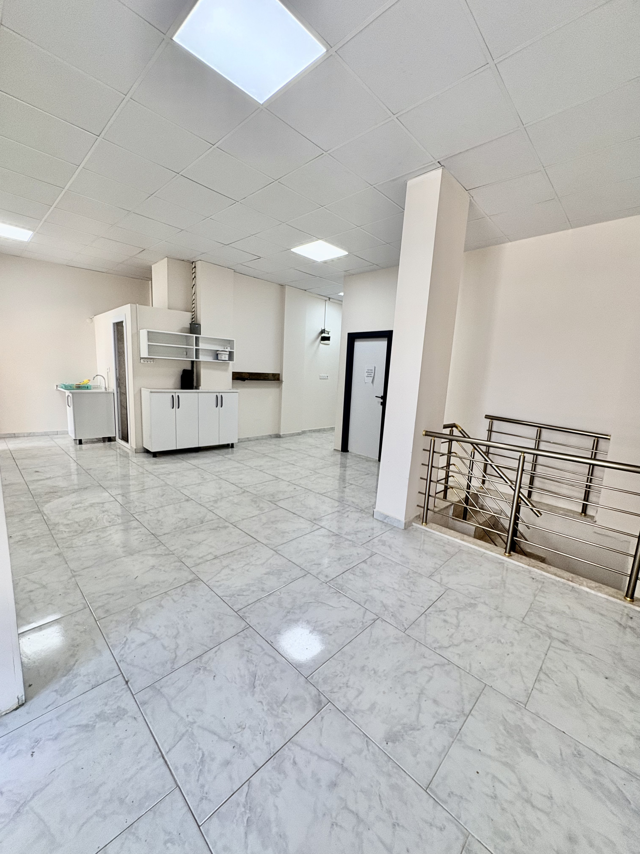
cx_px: 320
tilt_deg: -10.4
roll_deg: -3.2
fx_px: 345
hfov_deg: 85.7
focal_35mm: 14
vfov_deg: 102.1
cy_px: 427
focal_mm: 2.22
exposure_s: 1/100
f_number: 2.2
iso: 160
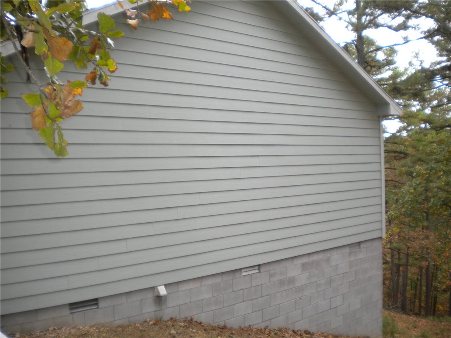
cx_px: 226
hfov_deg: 52.6
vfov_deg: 40.7
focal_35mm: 35
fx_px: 456
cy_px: 169
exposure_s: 1/170
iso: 113
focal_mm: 6.3
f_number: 3.1
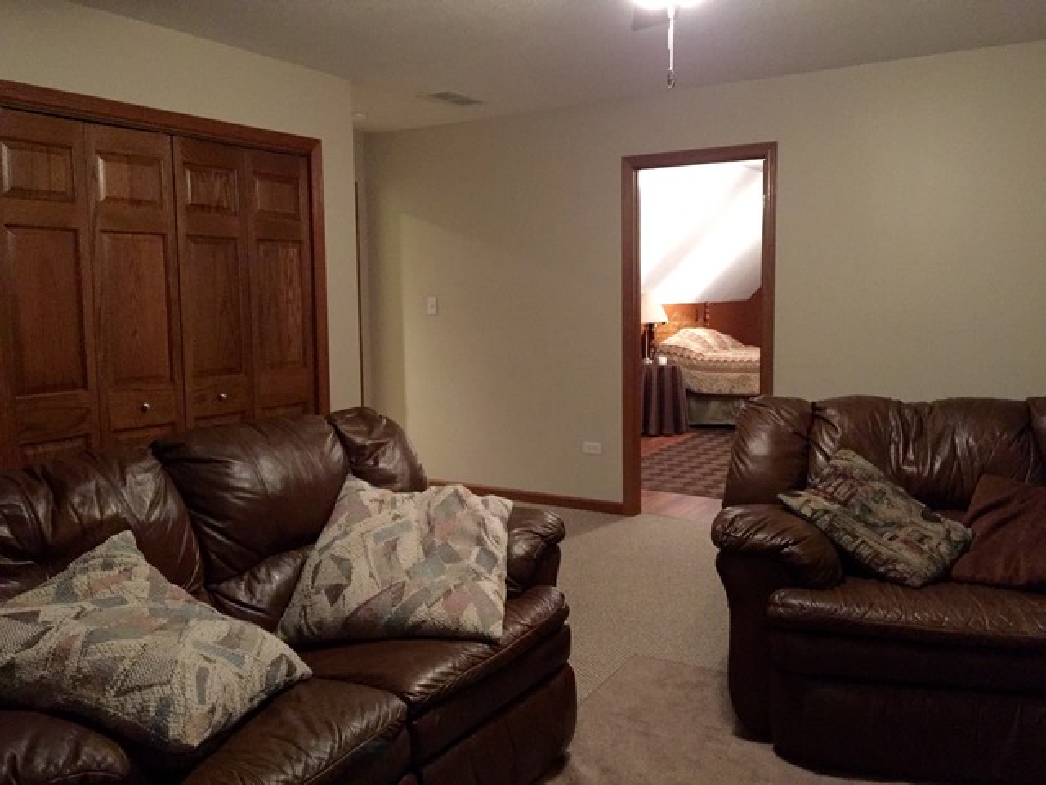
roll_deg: +0.0
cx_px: 523
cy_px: 392
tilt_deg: -5.7
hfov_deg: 61.7
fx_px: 876
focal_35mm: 29
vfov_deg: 48.2
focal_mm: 4.15
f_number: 2.2
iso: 640
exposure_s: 1/17
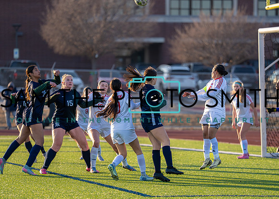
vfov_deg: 6.0
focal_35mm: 239
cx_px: 136
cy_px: 126
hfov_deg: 8.4
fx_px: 1894
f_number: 2.8
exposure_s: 1/2500
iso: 400
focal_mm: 176
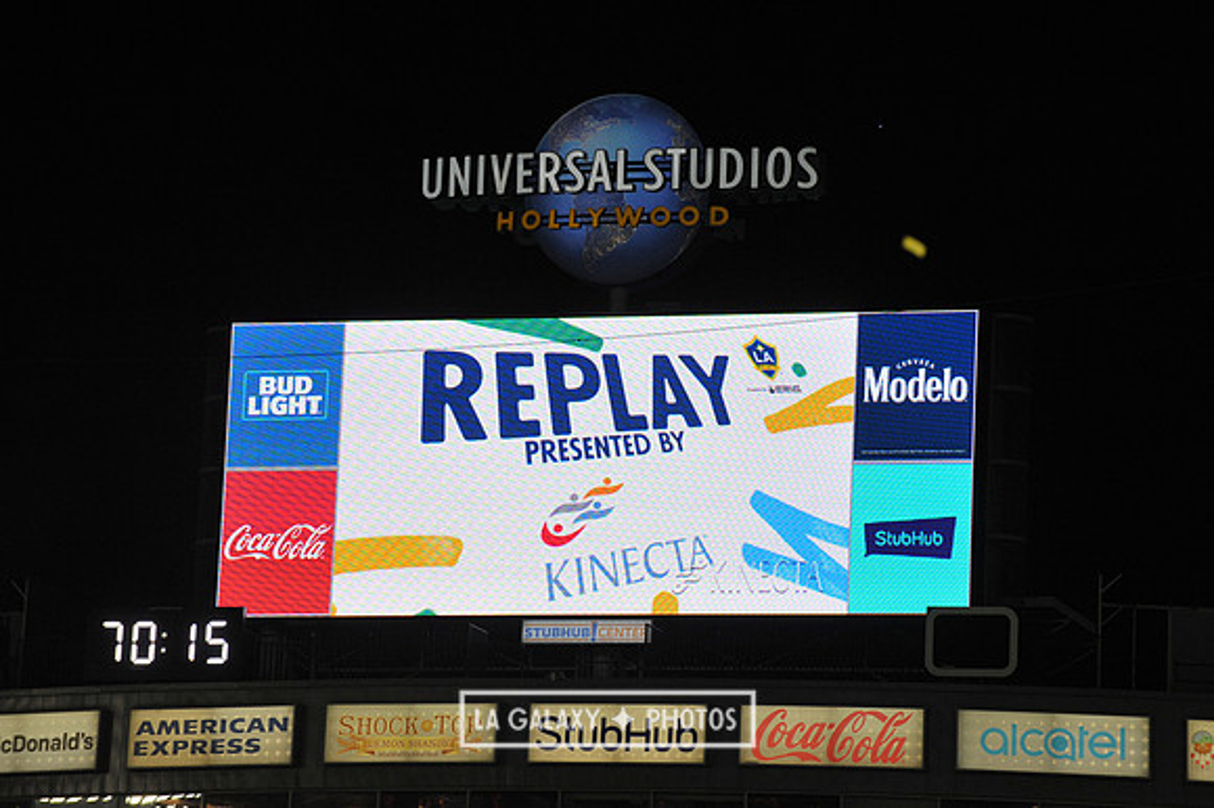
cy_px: 404
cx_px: 607
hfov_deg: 10.8
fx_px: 6403
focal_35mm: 190
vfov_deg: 7.2
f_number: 10
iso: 1600
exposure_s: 1/400
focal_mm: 190
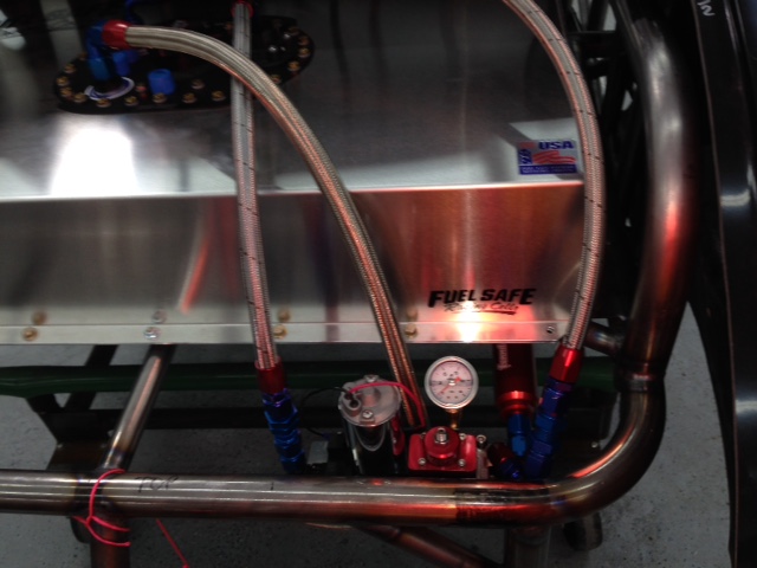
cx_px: 378
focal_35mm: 33
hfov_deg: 55.4
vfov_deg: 42.9
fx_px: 722
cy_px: 284
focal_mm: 4.12
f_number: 2.4
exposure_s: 1/51
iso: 50
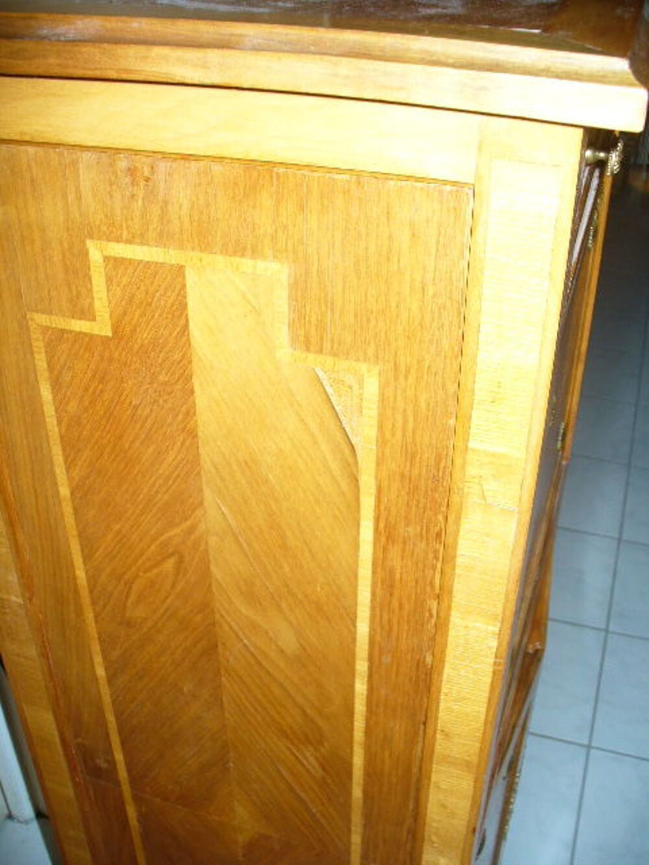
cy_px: 432
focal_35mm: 37
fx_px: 925
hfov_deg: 38.7
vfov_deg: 50.1
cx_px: 324
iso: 80
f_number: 2.8
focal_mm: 6.1
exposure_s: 1/30
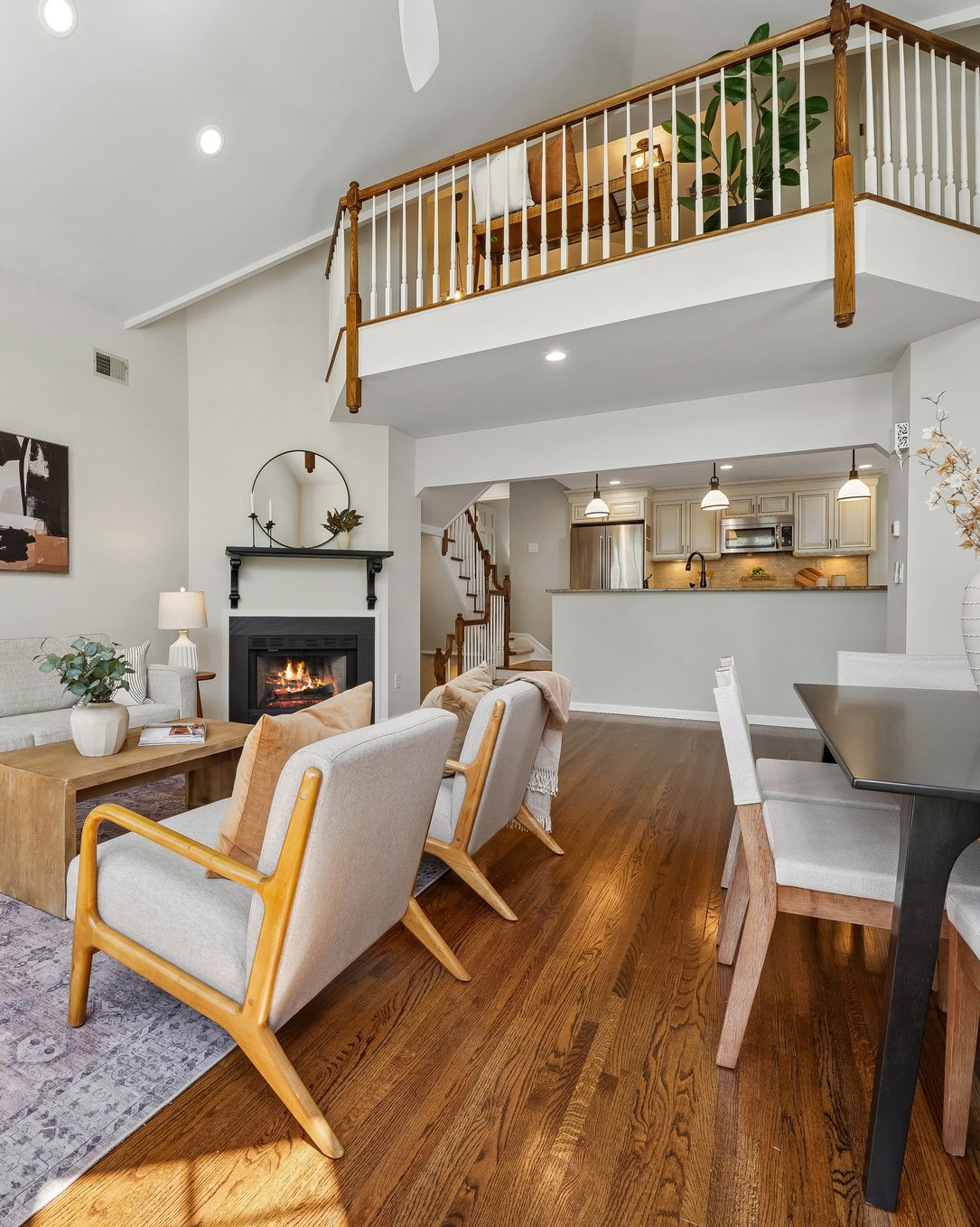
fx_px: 617
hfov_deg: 75.8
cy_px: 611
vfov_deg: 89.7
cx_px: 377
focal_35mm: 17
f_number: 10
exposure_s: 1/8
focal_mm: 12
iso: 100
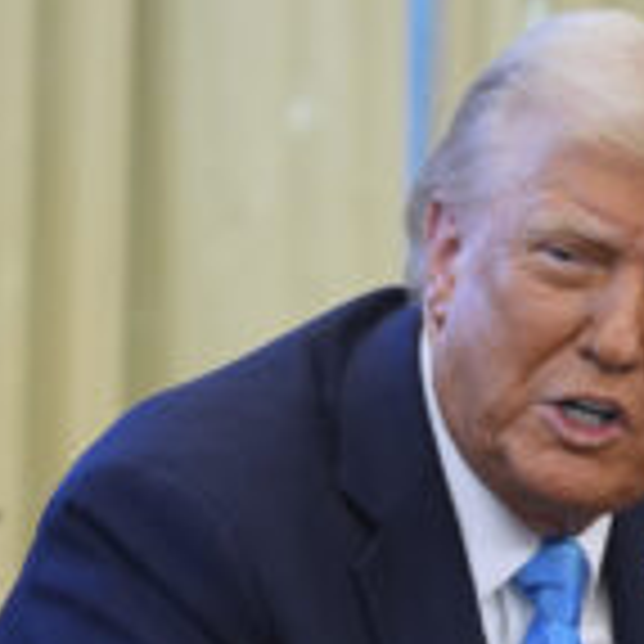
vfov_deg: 6.5
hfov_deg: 6.5
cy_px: 775
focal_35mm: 268
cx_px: 466
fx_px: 5641
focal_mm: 70
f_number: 2.8
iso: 2000
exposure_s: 1/640
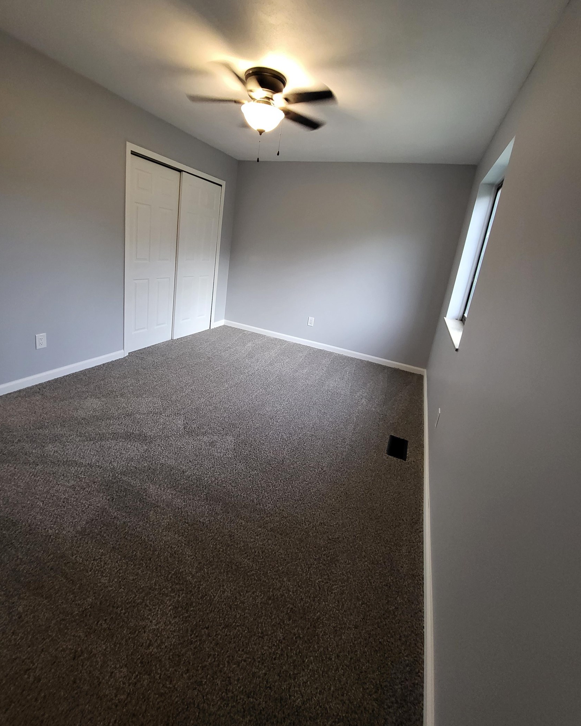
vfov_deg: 100.5
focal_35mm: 14
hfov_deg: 88.0
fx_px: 301
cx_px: 288
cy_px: 333
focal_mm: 1.74
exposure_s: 1/60
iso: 320
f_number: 2.2
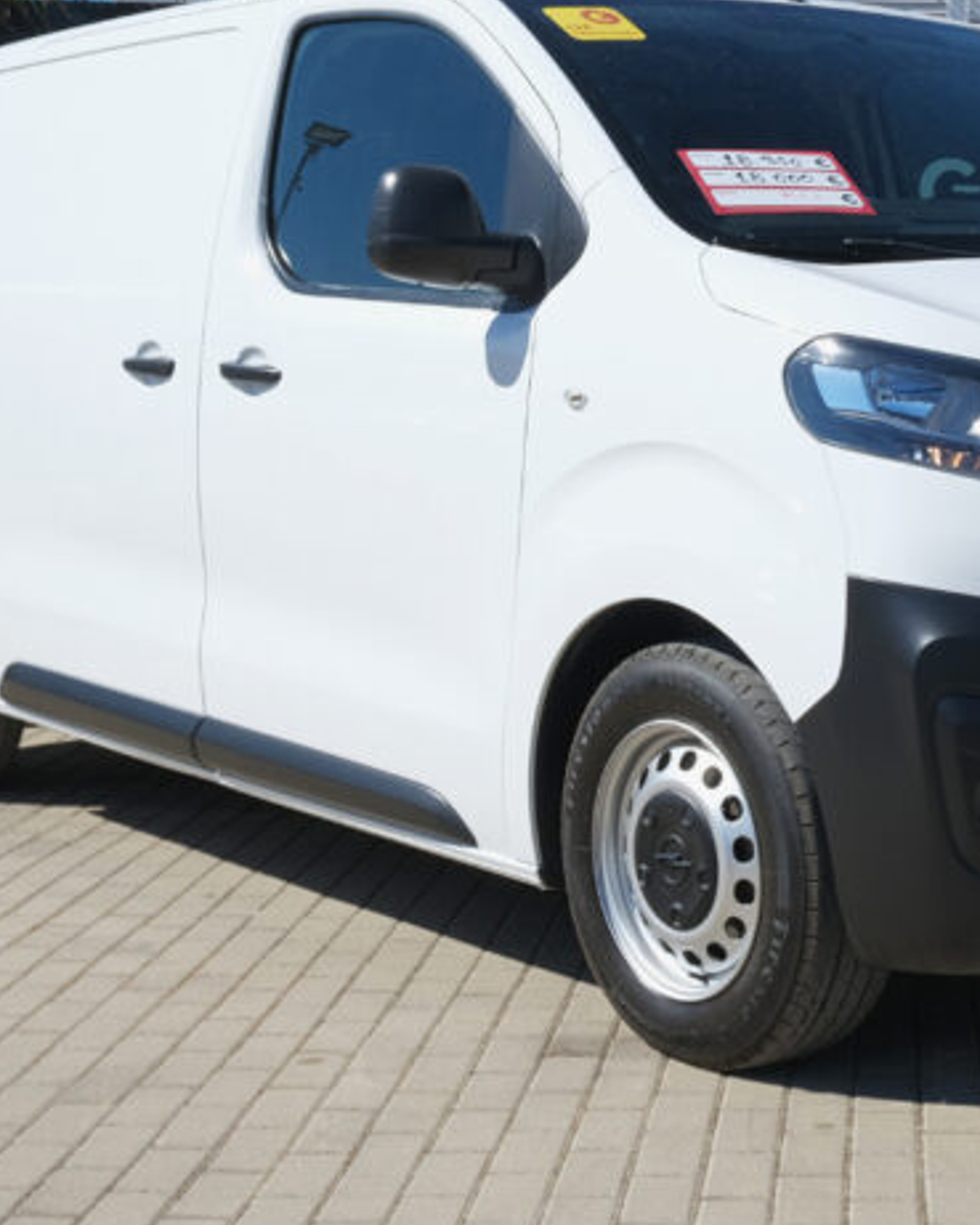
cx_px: 776
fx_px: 2646
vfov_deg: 26.0
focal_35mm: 73
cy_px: 549
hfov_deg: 20.8
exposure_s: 1/320
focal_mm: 23.5
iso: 160
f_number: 9
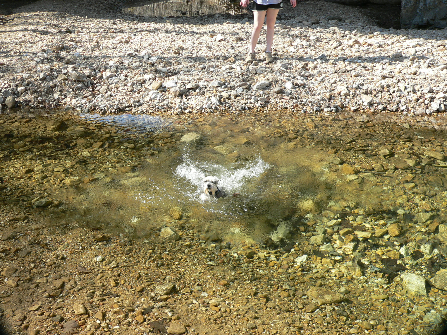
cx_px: 224
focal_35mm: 36
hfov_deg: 51.4
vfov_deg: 39.7
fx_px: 465
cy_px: 168
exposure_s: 1/200
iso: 80
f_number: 2.8
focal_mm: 6
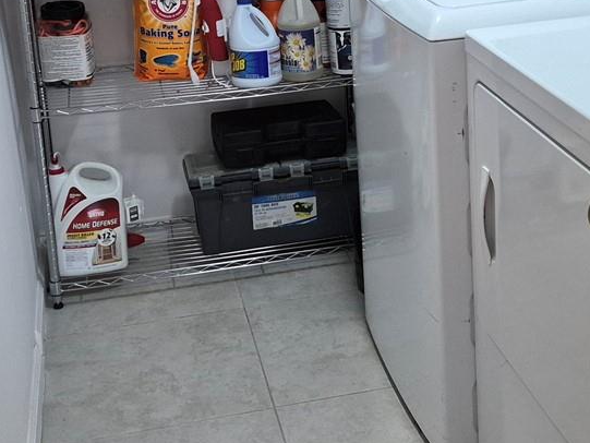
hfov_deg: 28.5
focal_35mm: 68
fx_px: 1159
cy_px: 98
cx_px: 365
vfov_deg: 21.4
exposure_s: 1/120
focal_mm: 5.4
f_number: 1.8
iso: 800
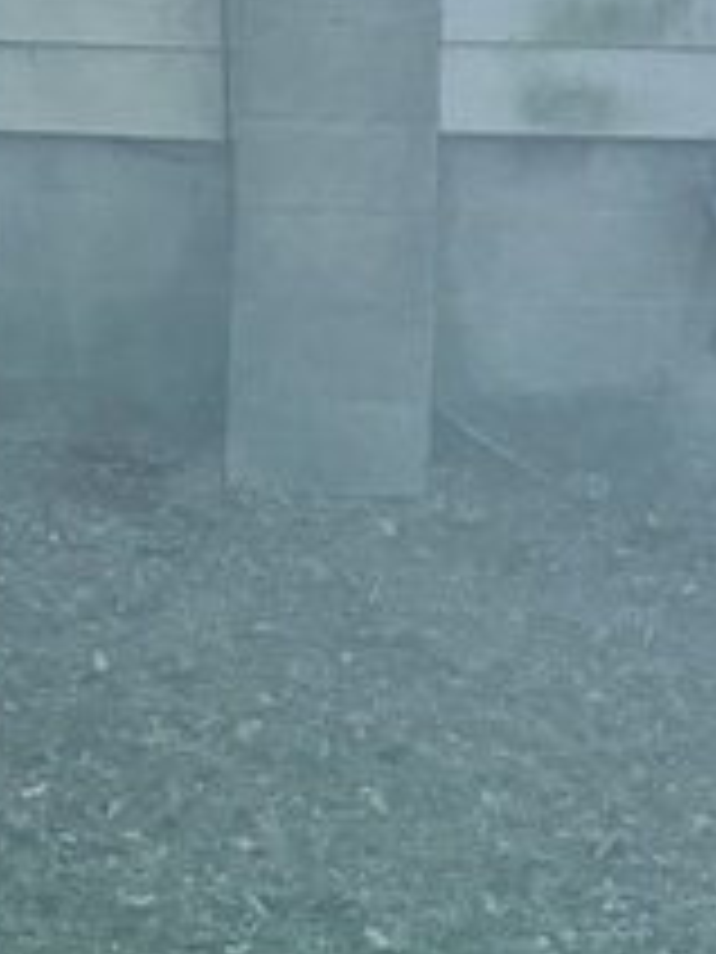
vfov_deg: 15.7
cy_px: -90
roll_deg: -0.1
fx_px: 3365
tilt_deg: +3.8
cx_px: 243
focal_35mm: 122
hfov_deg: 12.1
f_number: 1.78
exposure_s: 1/2506
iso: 80
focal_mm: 6.76
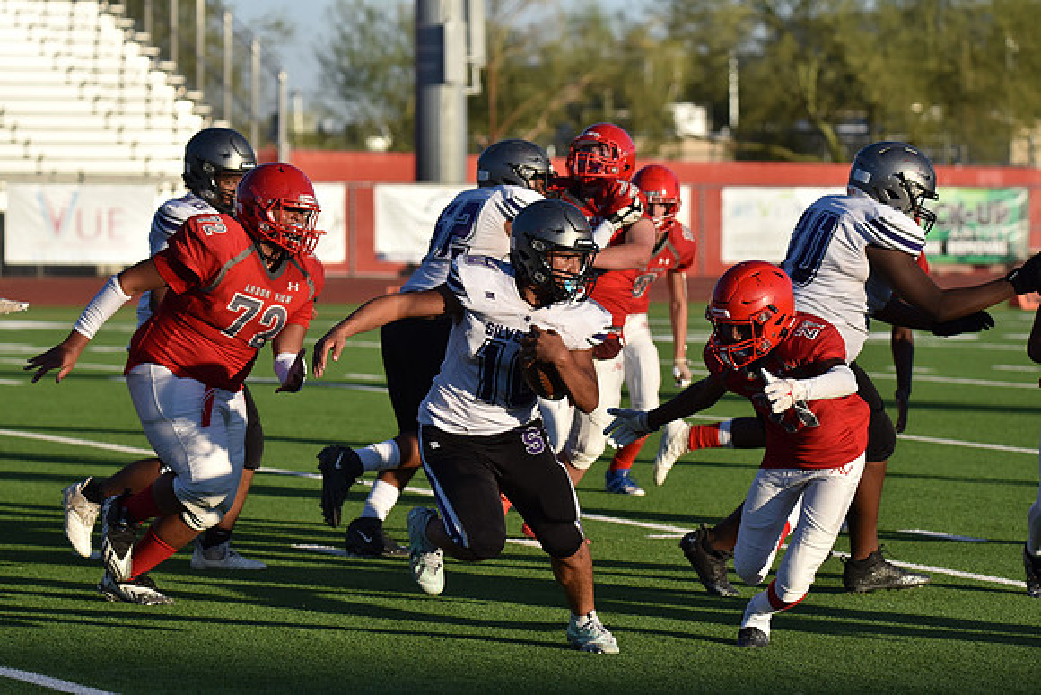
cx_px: 520
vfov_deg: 7.2
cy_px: 348
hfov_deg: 10.8
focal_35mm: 190
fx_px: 5495
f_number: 5.6
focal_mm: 190
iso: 720
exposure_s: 1/4000
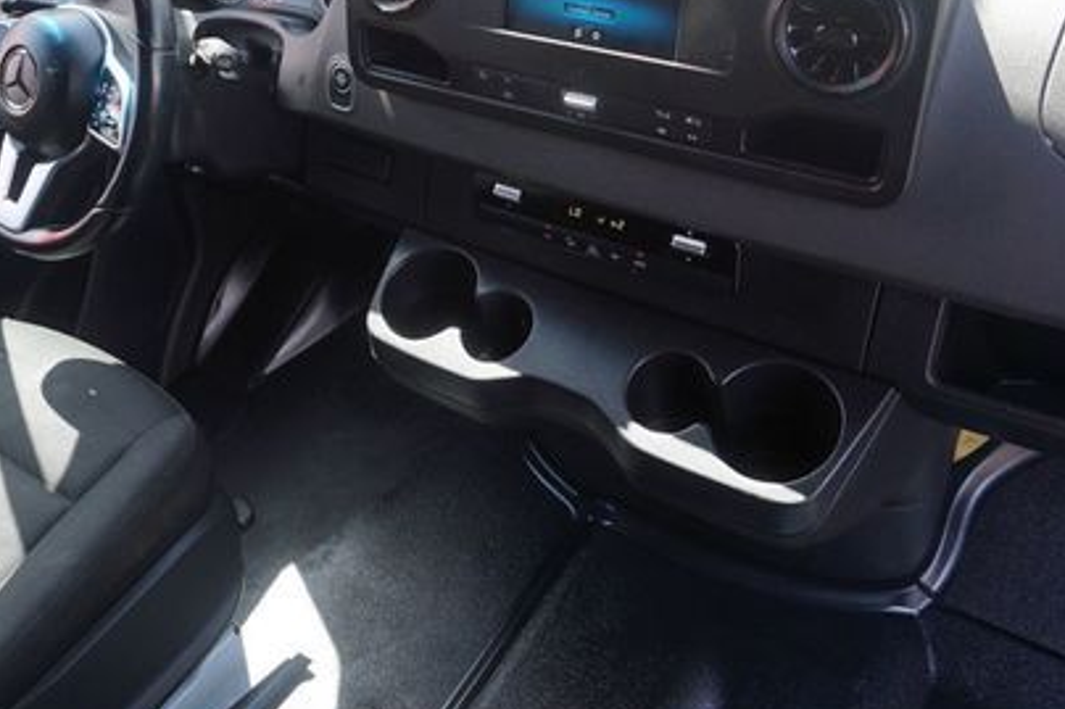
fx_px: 1124
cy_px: 211
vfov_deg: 34.5
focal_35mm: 38
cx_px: 332
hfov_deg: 49.6
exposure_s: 1/60
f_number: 4.5
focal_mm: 16
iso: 100
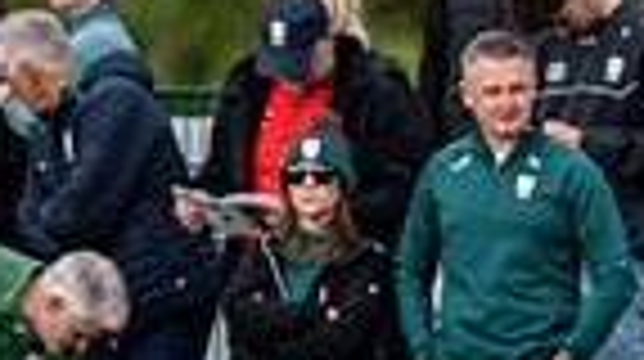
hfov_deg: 1.1
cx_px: 1063
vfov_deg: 0.6
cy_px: 770
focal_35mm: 1917
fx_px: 32693
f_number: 2.8
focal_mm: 300
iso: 1250
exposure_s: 1/6400
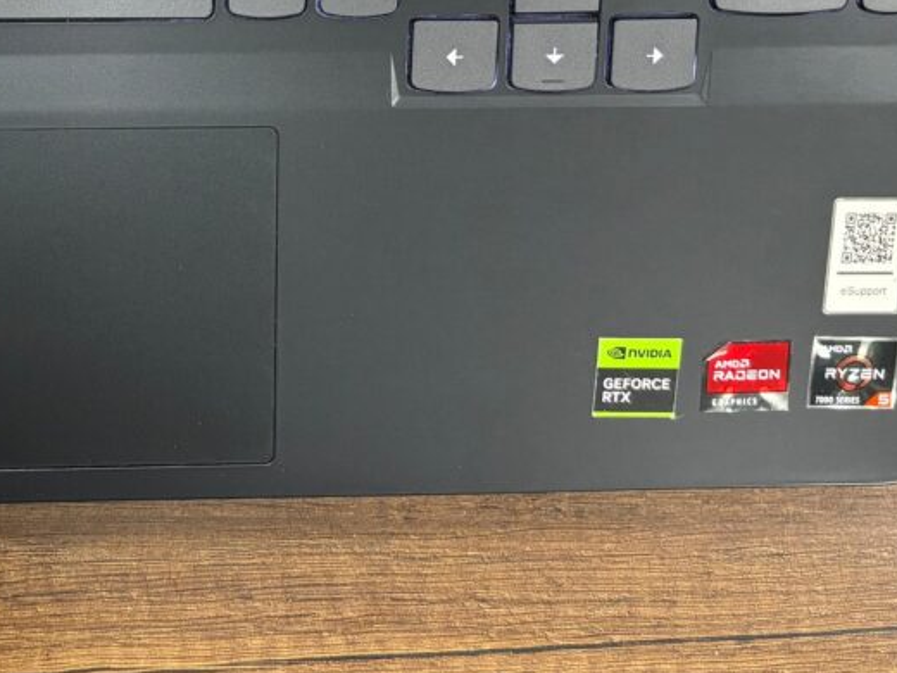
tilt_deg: -84.0
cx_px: 160
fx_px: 1555
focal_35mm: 60
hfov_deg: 31.2
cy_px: 41
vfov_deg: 23.6
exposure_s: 1/50
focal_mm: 5.96
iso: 250
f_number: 1.6
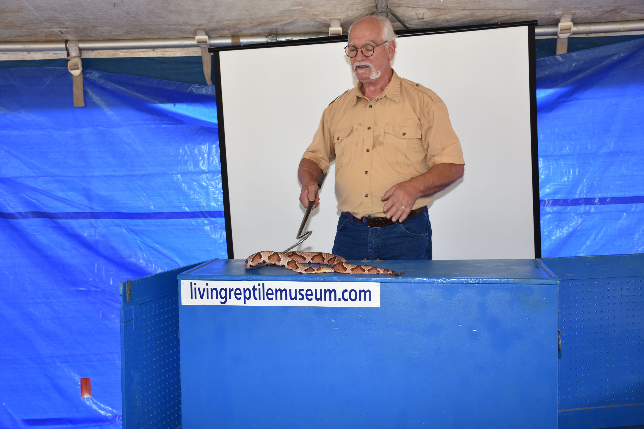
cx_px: 322
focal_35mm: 40
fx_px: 725
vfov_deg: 33.0
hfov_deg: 47.9
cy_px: 214
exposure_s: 1/60
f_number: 5
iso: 200
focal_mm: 27
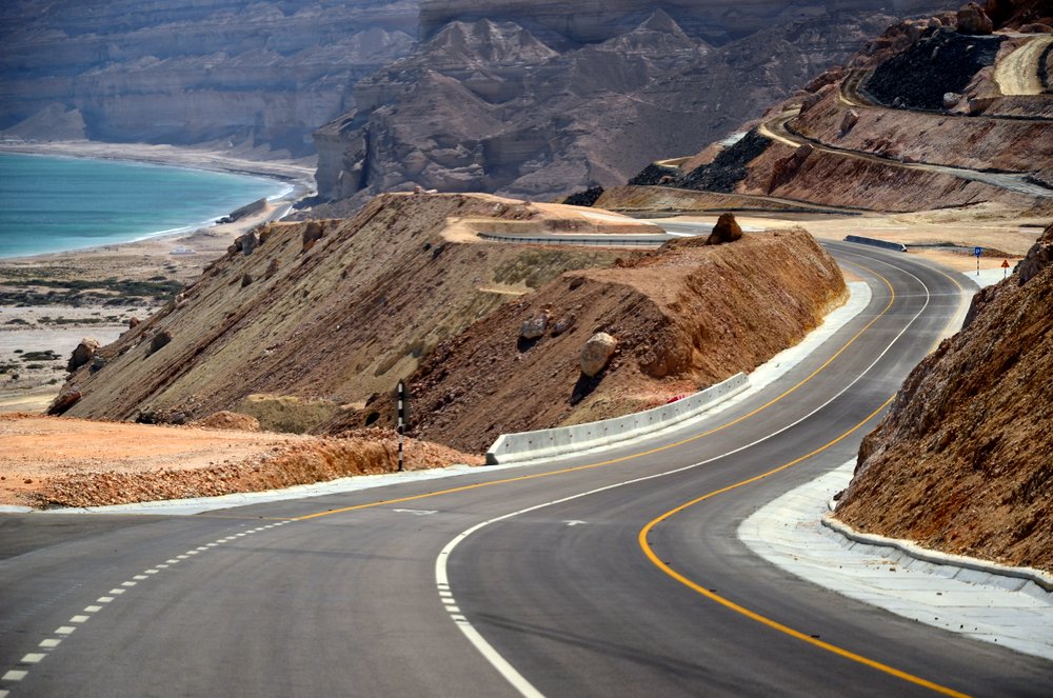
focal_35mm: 128
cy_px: 349
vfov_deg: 10.7
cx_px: 526
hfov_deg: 16.1
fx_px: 3723
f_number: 5.6
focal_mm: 85
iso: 160
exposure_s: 1/500
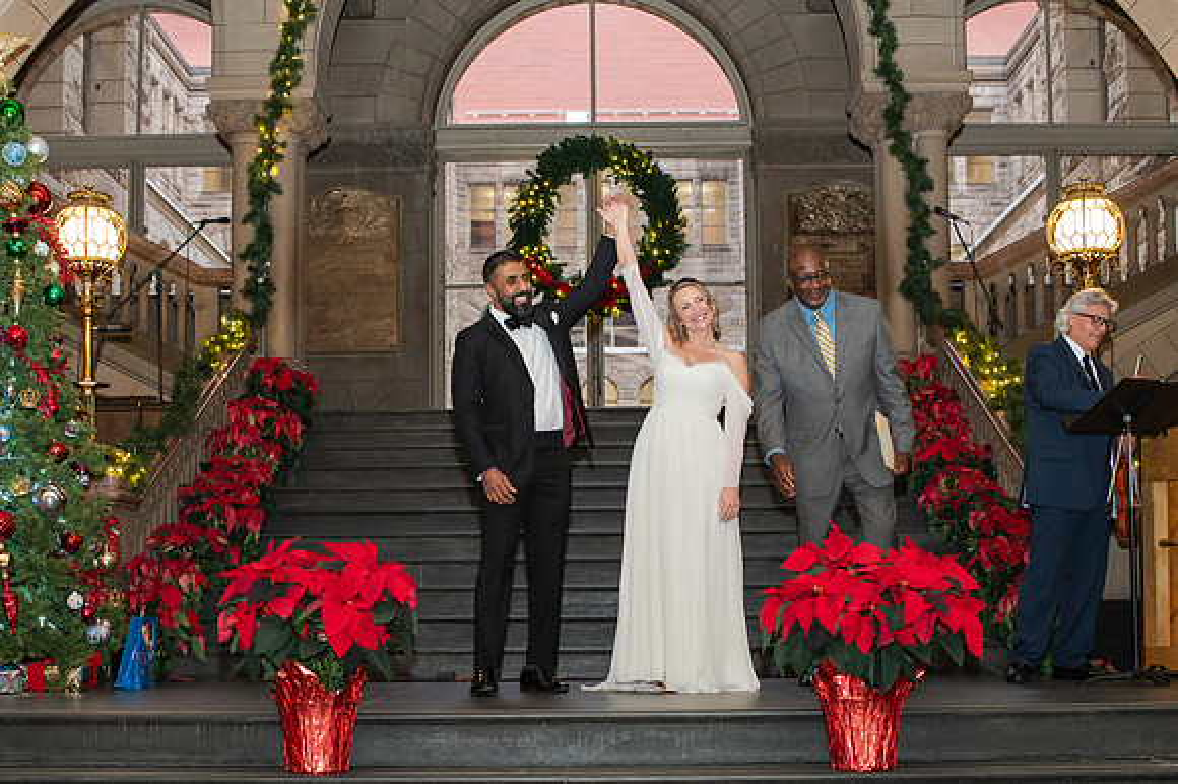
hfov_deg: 40.3
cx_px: 582
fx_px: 1607
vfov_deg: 27.3
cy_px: 522
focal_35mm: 49
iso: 1000
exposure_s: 1/200
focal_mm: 35
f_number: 3.5
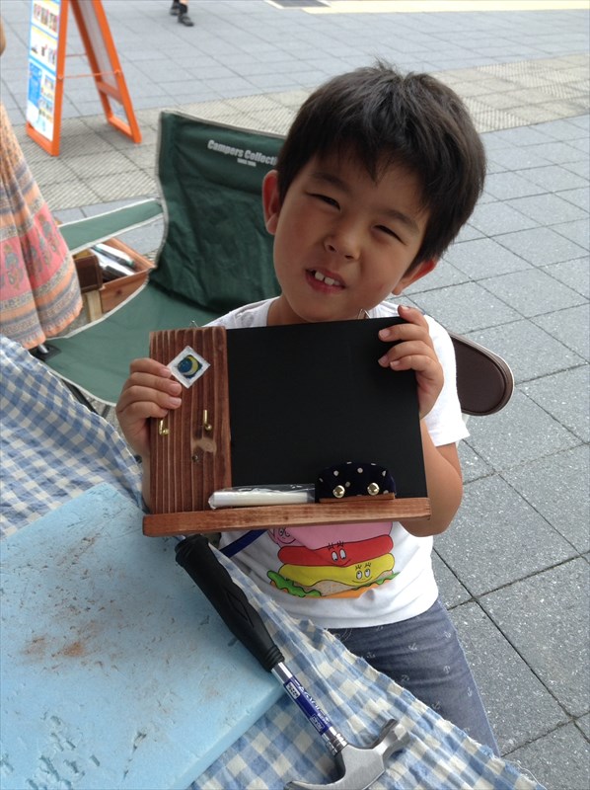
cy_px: 395
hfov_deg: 42.9
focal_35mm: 33
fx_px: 752
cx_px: 295
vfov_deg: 55.4
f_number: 2.4
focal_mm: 3.3
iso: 32
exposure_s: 1/292
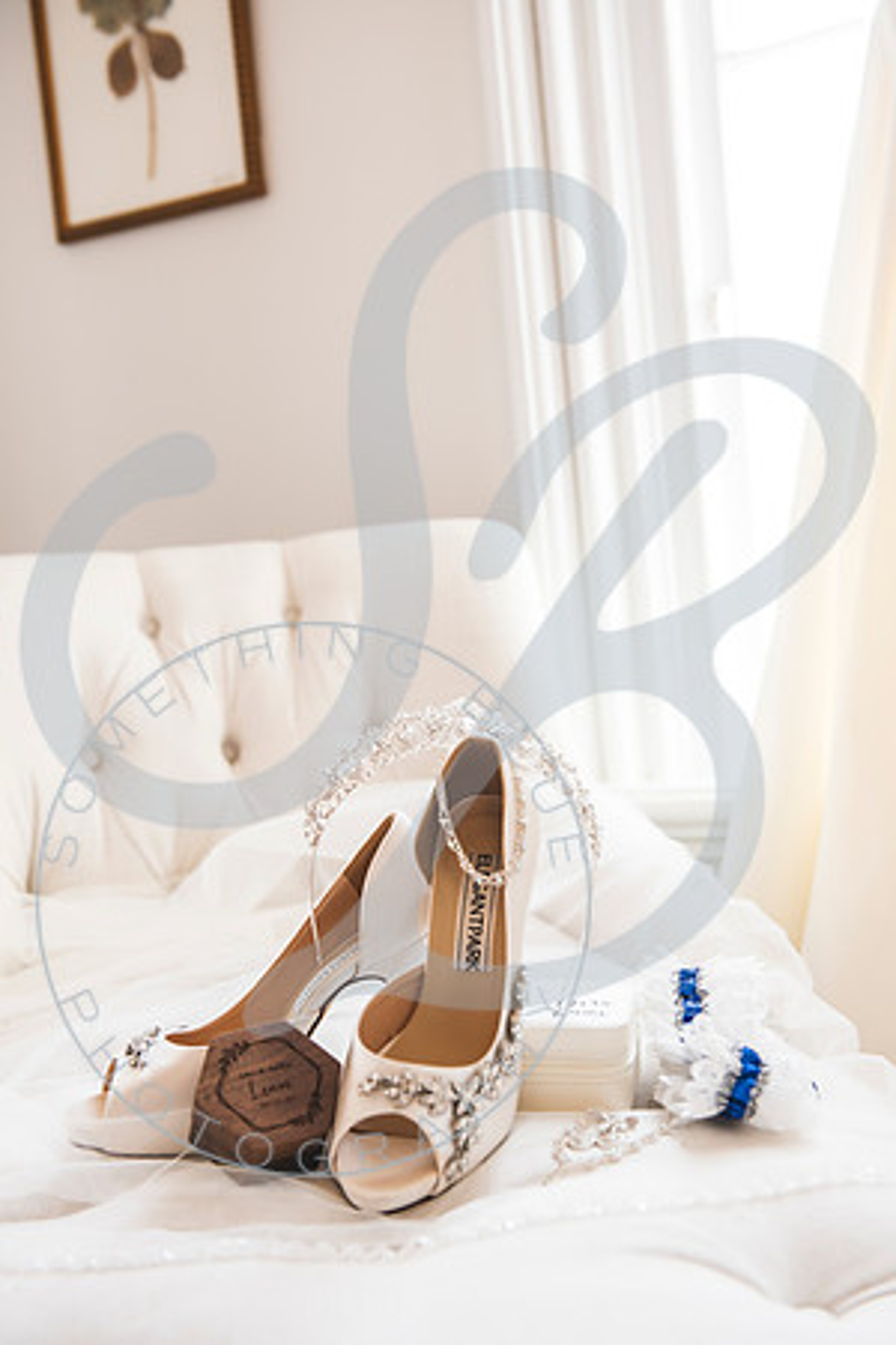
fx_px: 1680
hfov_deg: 29.9
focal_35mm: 45
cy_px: 672
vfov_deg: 43.6
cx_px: 448
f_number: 5
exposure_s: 1/125
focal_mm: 45
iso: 1000
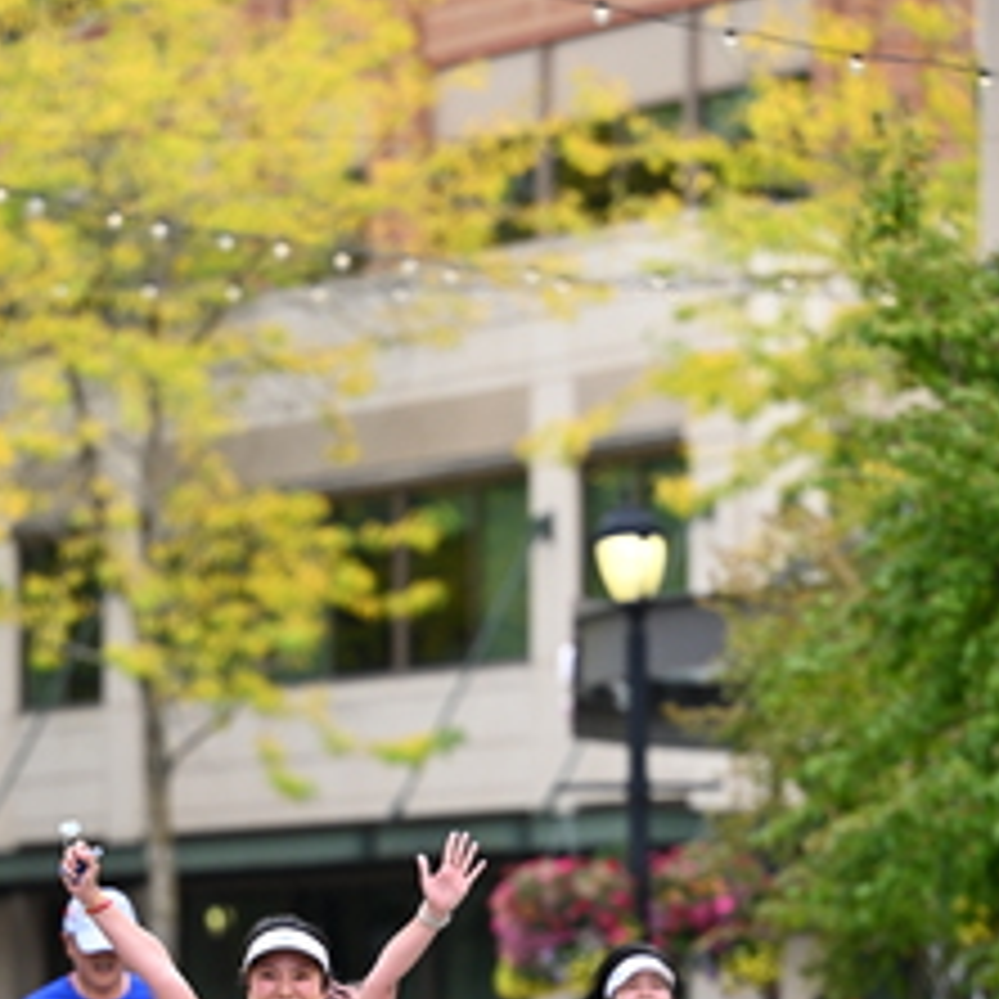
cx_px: 344
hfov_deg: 6.2
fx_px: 9273
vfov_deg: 6.2
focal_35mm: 284
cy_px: 945
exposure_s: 1/2000
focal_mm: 135
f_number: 2.8
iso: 640
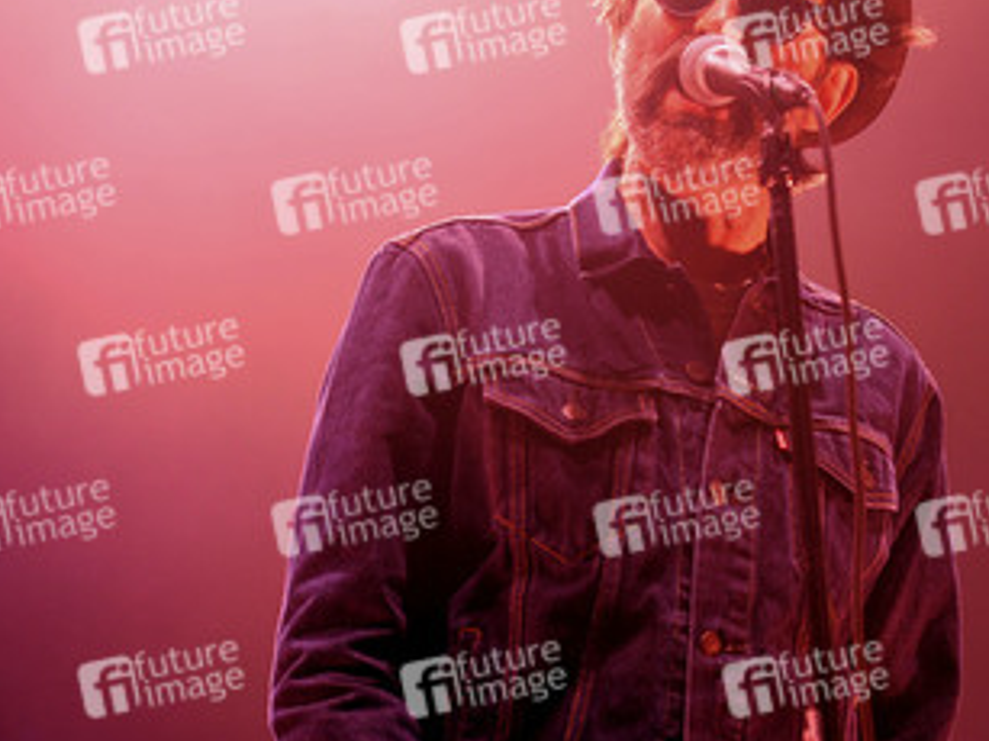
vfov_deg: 10.7
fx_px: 3941
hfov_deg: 14.3
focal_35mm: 138
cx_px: 718
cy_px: 277
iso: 1600
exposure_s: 1/250
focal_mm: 98
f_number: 3.5
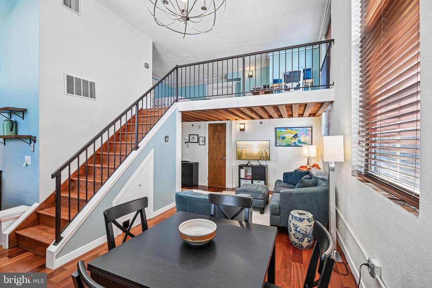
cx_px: 216
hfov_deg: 96.7
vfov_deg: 73.7
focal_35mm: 16
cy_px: 144
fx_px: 192
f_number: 8
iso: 800
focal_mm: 16
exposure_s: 1/25
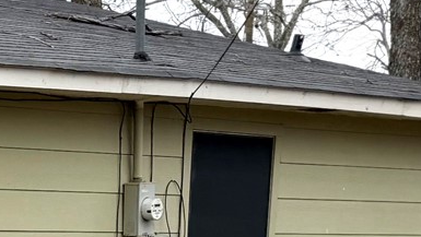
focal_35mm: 139
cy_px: 322
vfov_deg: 8.6
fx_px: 1552
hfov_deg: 12.4
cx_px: -571
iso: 80
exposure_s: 1/1292
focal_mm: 6.76
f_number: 1.78
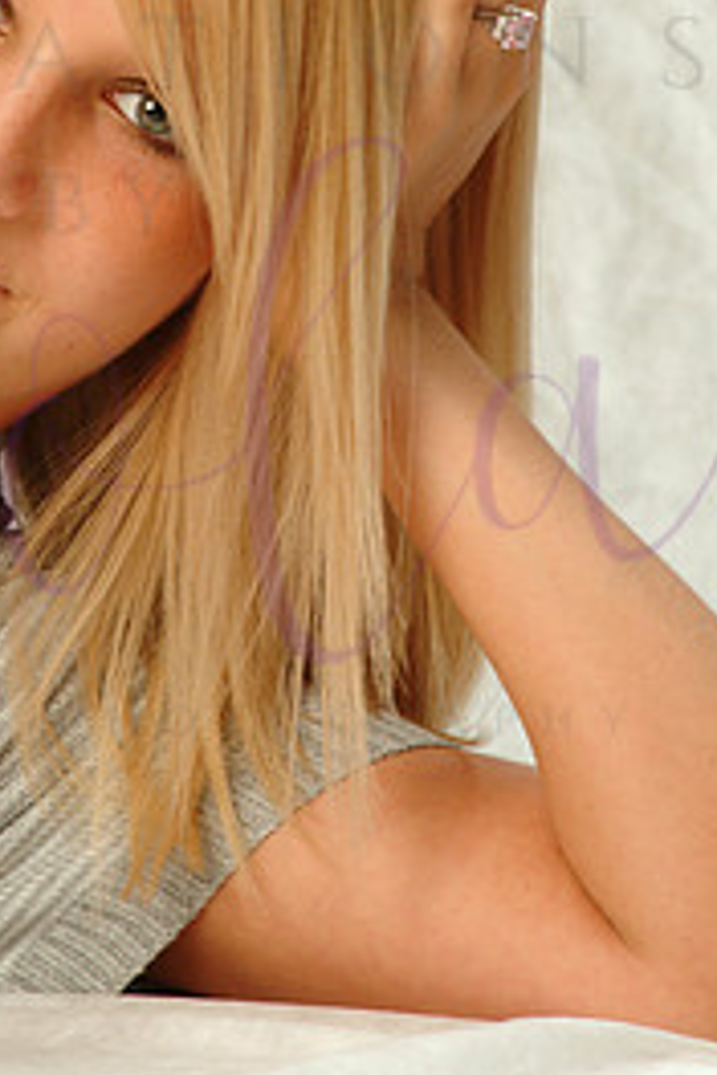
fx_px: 15295
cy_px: 195
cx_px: 165
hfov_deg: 2.7
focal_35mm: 512
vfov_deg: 4.0
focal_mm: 200
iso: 400
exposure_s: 1/125
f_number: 11
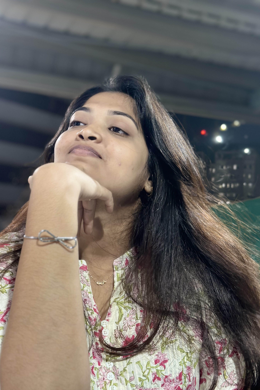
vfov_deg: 39.6
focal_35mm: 50
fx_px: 542
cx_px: 135
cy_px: 195
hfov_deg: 27.0
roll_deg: -2.2
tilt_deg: +6.4
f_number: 1.78
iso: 400
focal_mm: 6.86
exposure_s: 1/33
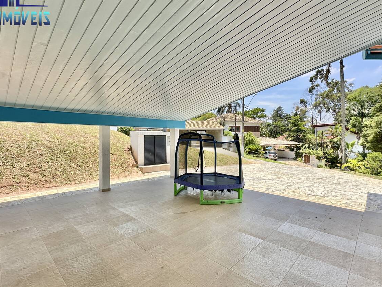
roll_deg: -0.1
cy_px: 136
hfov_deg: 87.5
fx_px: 199
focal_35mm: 18
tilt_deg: +0.9
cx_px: 173
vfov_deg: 71.5
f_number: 2.2
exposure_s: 1/1221
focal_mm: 2.22
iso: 50
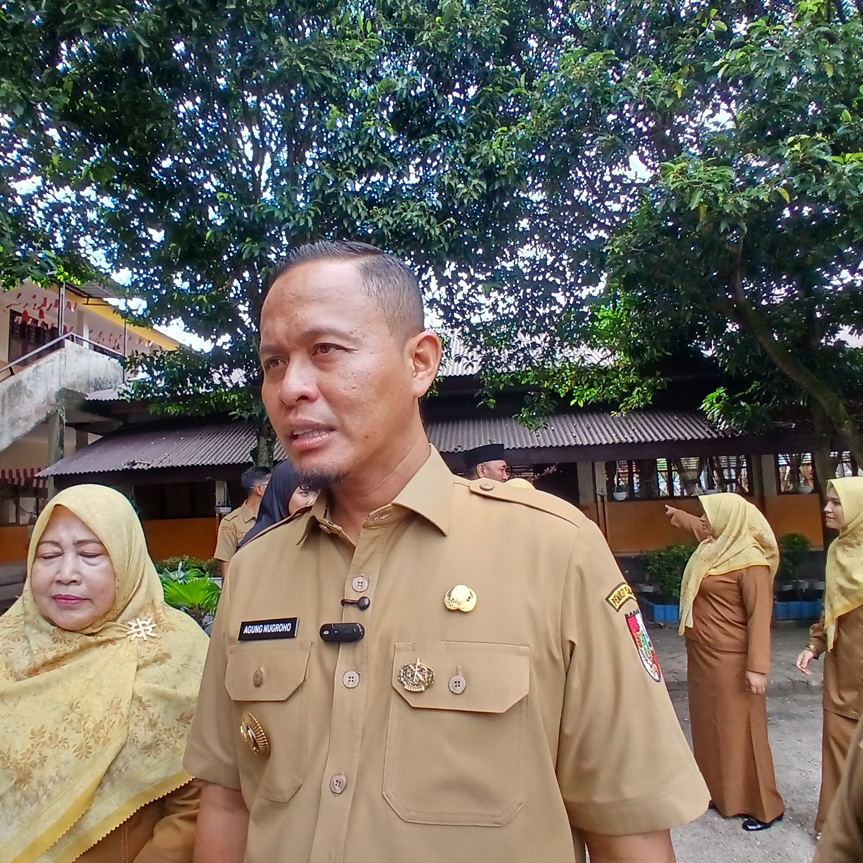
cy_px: 450
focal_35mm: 21
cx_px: 380
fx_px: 592
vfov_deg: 72.1
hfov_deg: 71.9
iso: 50
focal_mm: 1.4
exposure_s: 1/120
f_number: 2.2
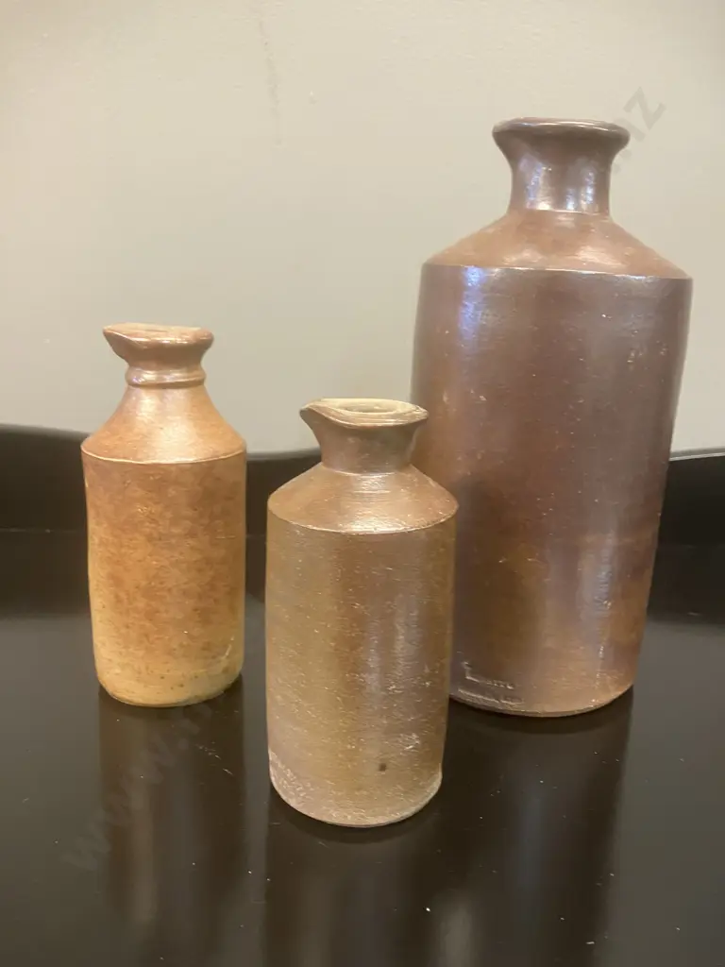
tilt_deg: -14.7
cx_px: 362
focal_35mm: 28
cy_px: 484
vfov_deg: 63.4
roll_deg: -3.0
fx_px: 782
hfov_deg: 49.7
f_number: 1.8
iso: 250
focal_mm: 3.99
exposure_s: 1/33
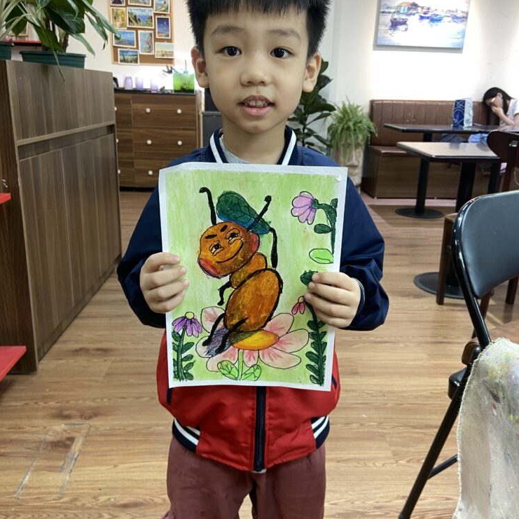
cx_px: 261
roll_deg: -0.9
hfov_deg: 52.5
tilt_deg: -15.4
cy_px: 249
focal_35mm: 31
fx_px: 526
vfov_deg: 52.5
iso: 80
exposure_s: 1/50
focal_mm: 4.25
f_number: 1.8
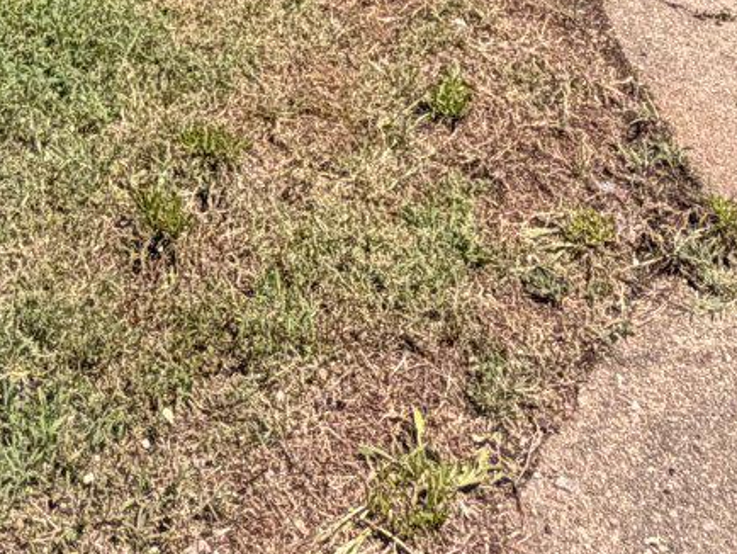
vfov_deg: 16.5
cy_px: -579
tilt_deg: -0.7
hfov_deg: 28.9
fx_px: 1406
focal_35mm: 66
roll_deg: -0.5
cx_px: 187
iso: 40
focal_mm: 2.22
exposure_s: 1/770
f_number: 2.2
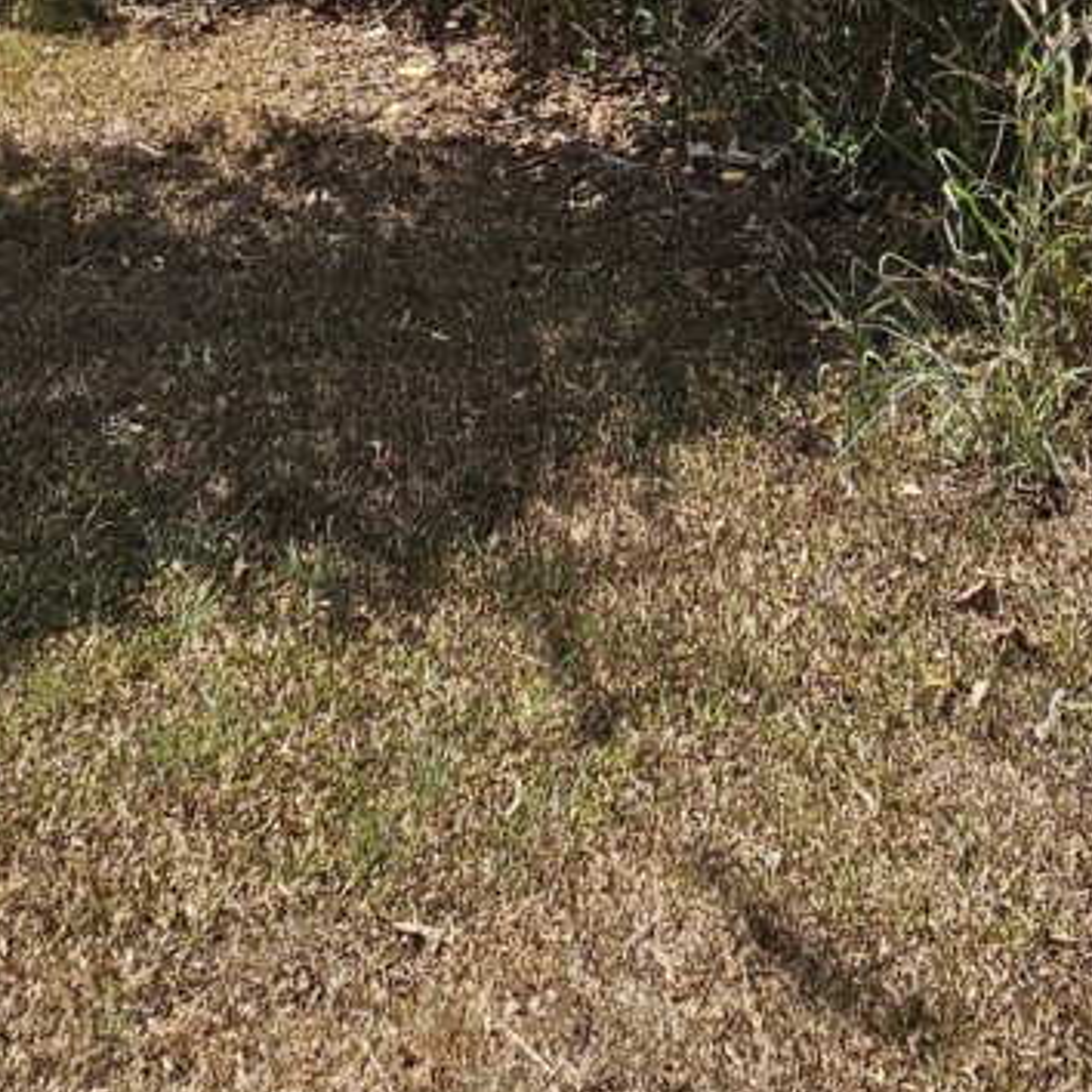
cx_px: 858
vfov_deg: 26.7
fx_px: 1856
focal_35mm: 52
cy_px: -398
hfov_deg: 32.0
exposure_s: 1/1195
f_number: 2.2
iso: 50
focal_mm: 2.2
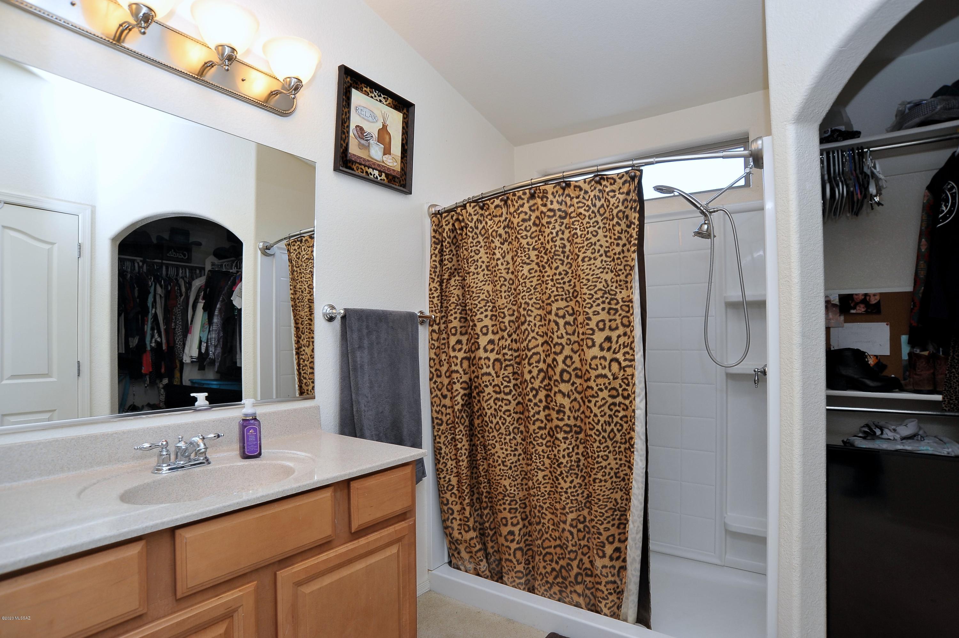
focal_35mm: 18
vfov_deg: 67.3
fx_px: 479
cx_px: 480
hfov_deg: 90.0
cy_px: 319
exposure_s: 1/30
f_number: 8
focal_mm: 18
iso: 640
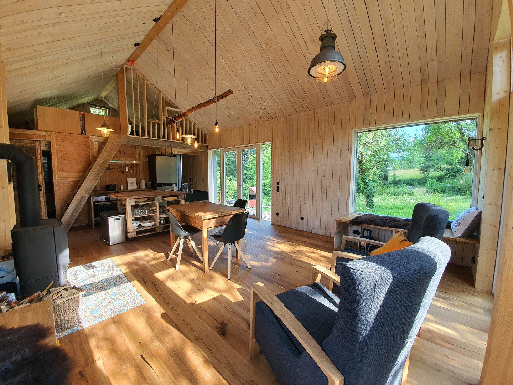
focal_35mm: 13
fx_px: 193
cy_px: 192
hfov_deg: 106.2
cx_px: 256
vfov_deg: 89.9
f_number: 2.2
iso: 50
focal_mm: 1.8
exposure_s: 1/50
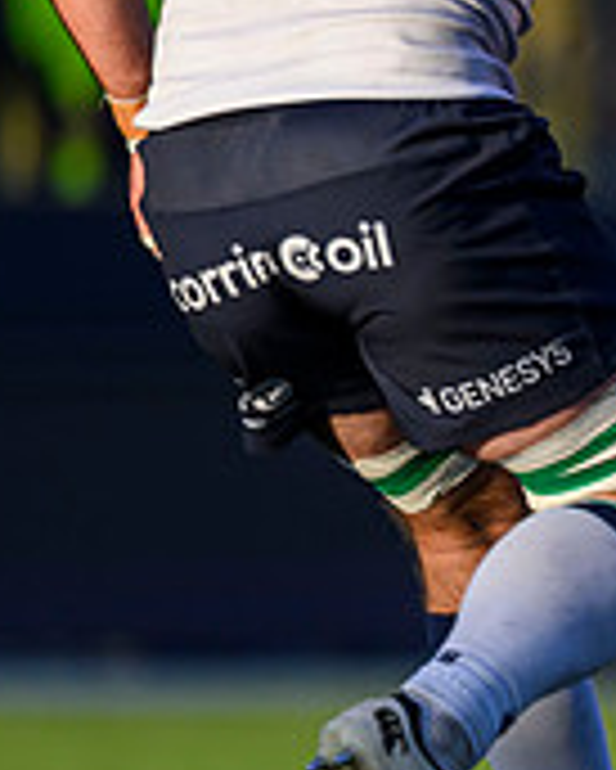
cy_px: 252
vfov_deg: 0.8
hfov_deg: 0.6
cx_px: 1585
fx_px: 57924
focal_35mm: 2544
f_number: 4
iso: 500
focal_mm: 560
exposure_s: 1/2000
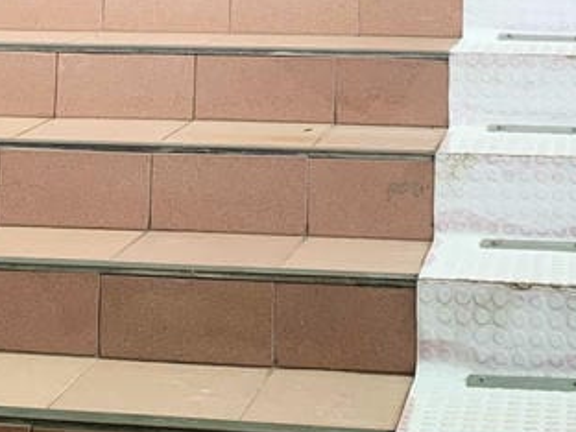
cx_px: 316
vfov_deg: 13.5
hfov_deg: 19.6
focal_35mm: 100
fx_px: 1664
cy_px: -314
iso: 50
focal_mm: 4.25
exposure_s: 1/121
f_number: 1.8
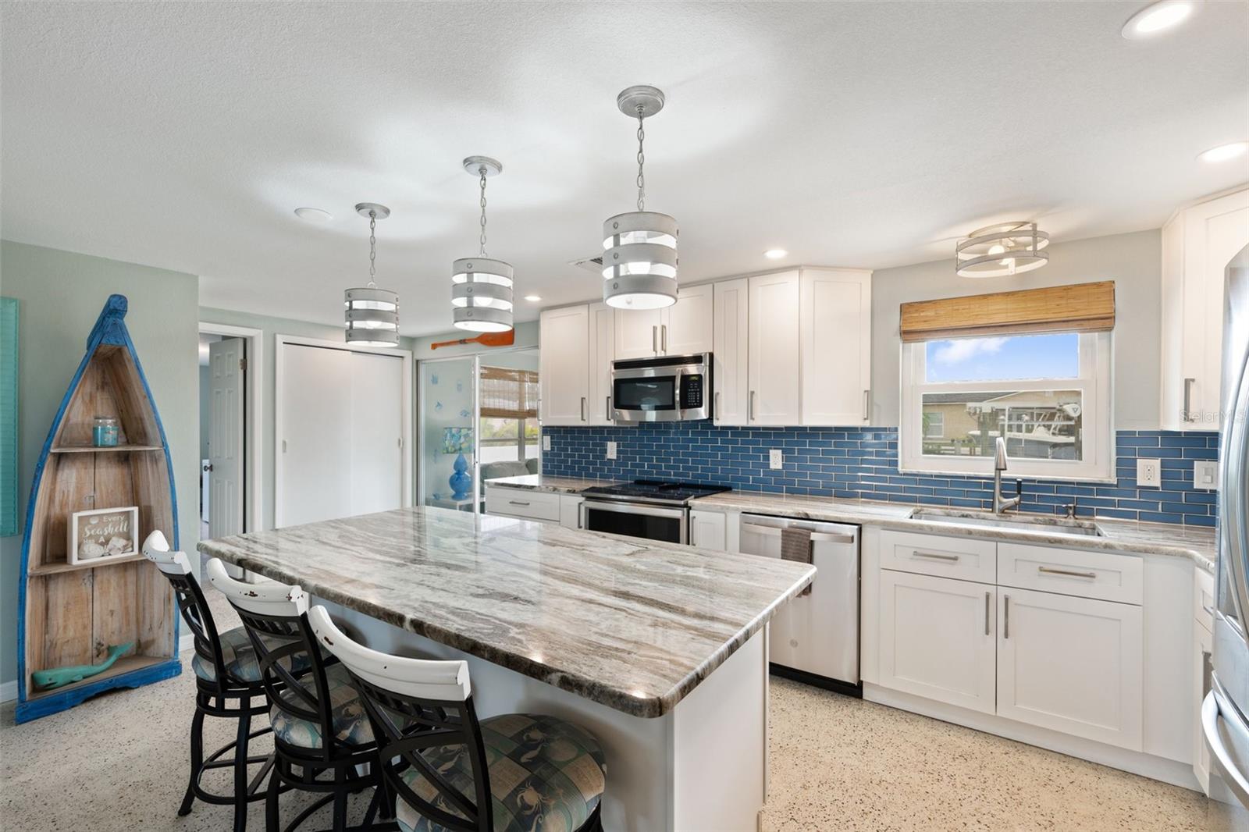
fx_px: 538
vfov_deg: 75.5
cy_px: 416
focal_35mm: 16
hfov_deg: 98.6
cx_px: 624
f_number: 7.1
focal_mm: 15.5
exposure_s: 1/20
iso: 320
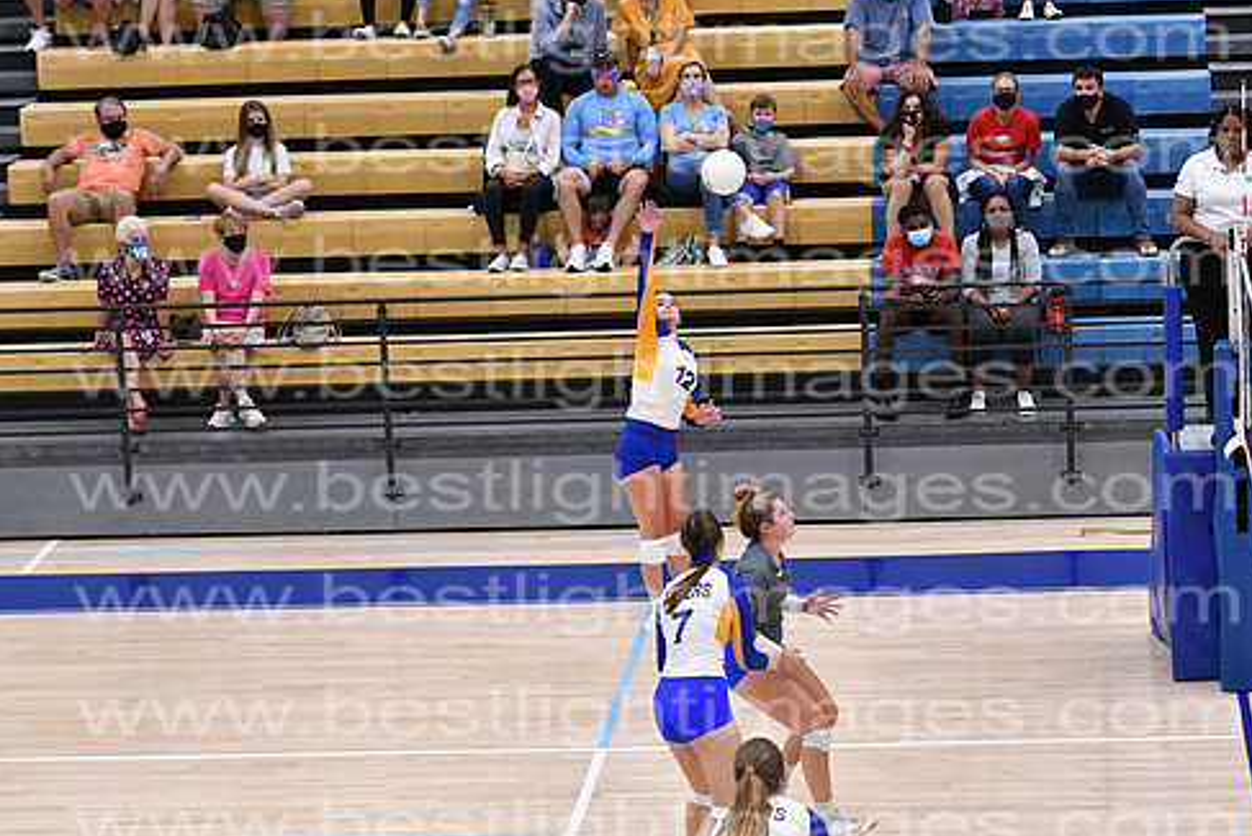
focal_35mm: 125
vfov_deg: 11.0
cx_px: 658
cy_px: 436
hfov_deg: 16.4
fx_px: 4348
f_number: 3.2
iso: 6400
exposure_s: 1/1000
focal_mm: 70
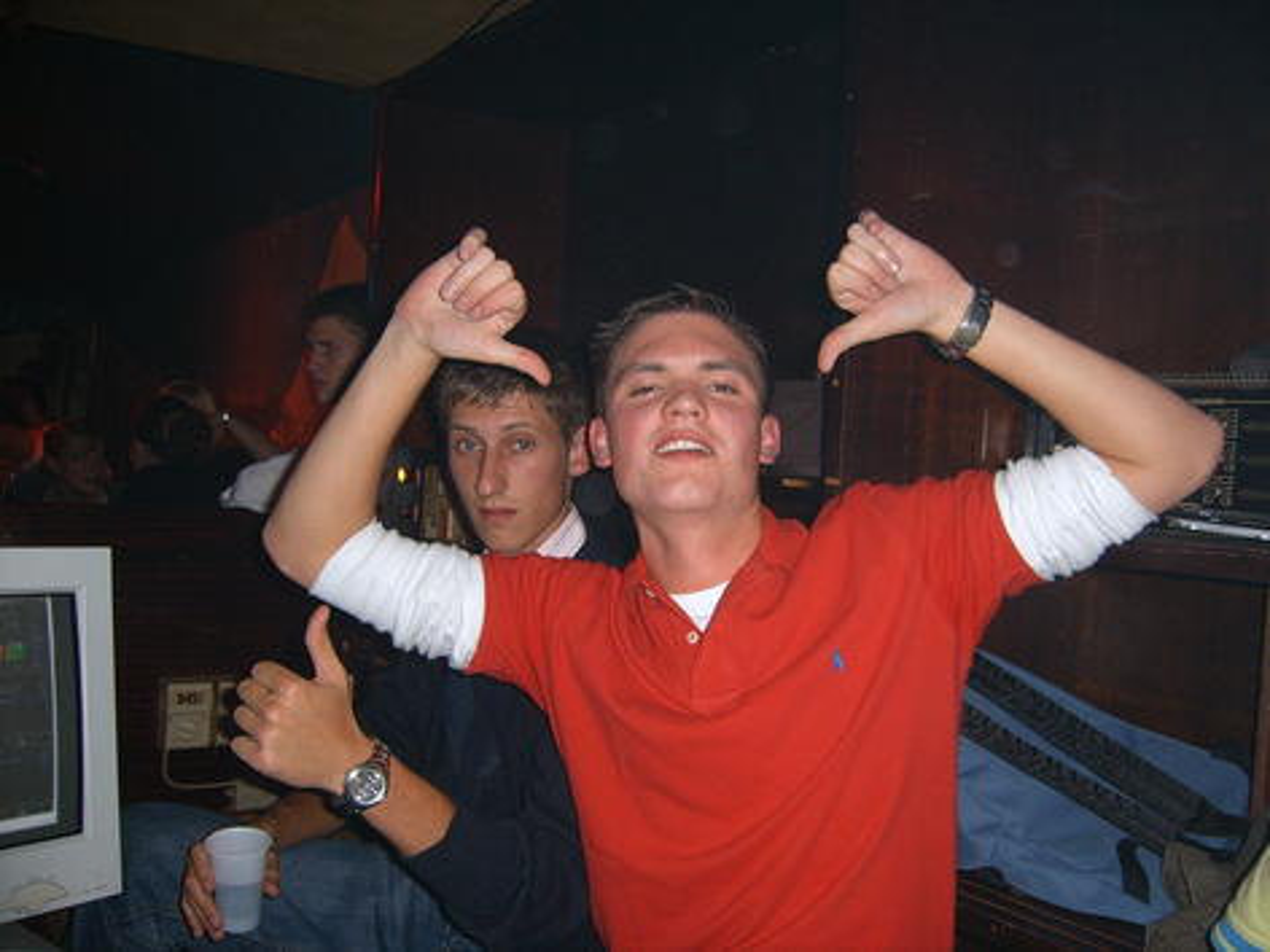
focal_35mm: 35
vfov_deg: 40.7
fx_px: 1284
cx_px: 635
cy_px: 476
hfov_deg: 52.6
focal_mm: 5.8
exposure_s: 1/30
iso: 100
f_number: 2.8
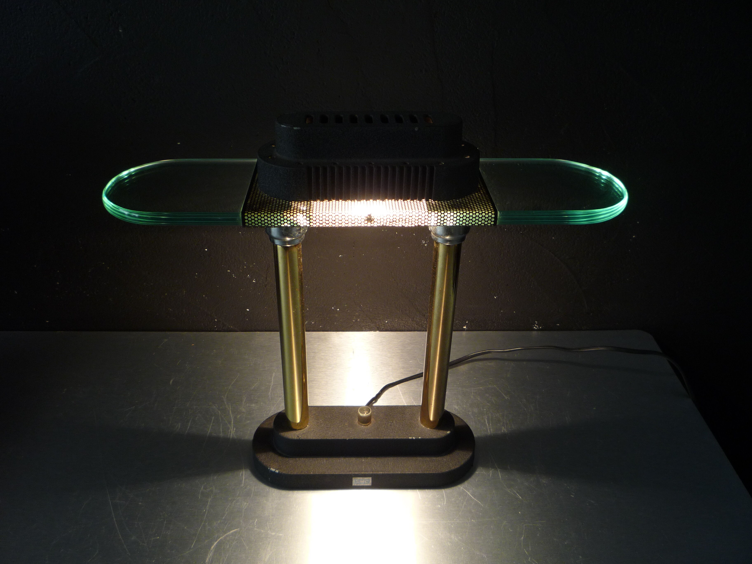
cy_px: 282
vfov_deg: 46.8
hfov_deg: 60.0
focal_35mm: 30
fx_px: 652
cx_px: 376
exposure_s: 1/30
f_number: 3.3
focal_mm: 5.2
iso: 100
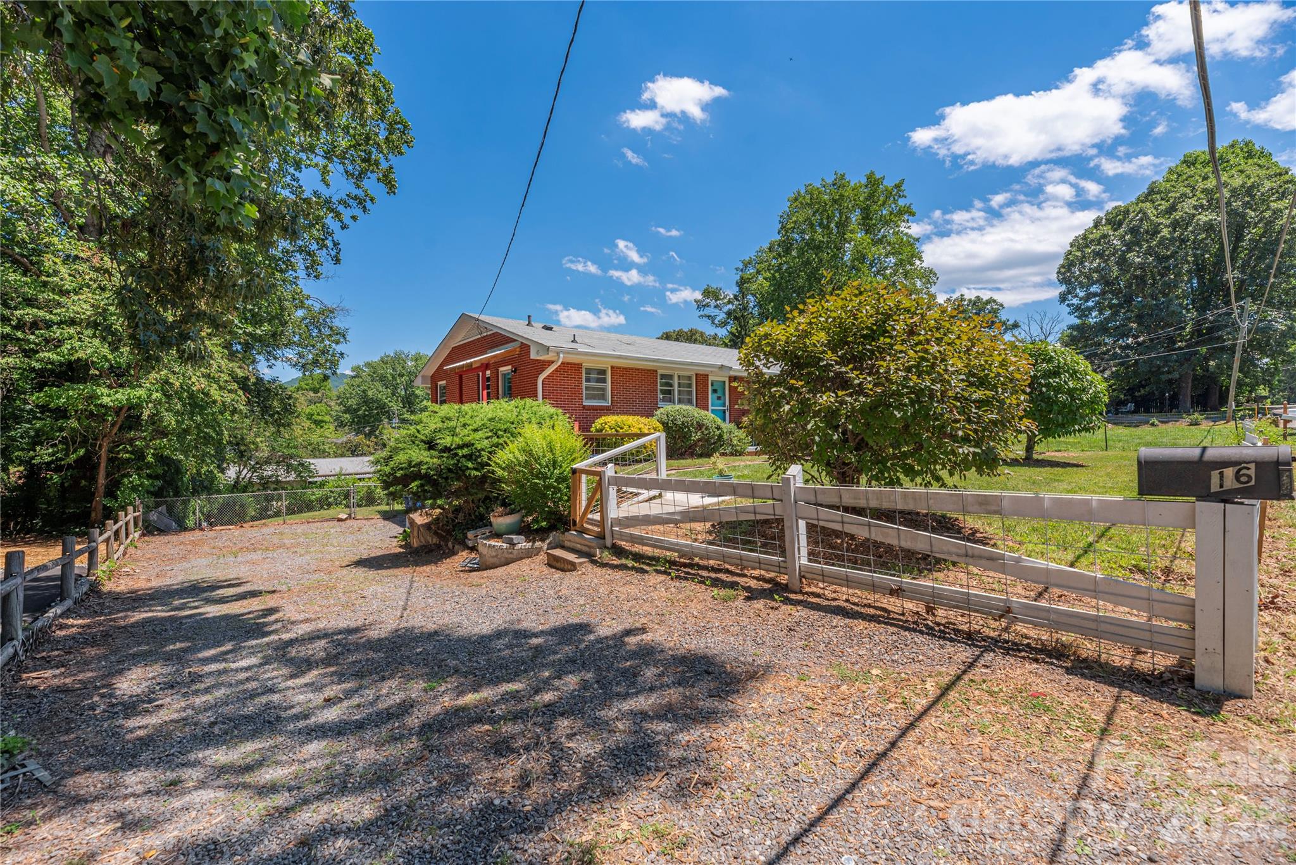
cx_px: 648
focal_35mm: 14
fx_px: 504
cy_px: 432
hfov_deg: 104.2
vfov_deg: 81.2
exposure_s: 1/1600
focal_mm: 14
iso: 160
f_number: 8
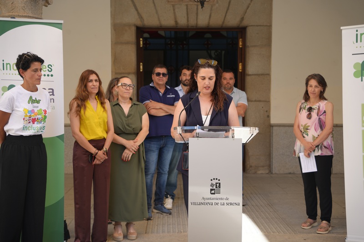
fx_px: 586
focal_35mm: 58
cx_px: 182
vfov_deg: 23.4
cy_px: 121
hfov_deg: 34.5
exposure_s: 1/200
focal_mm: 58
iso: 100
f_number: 4
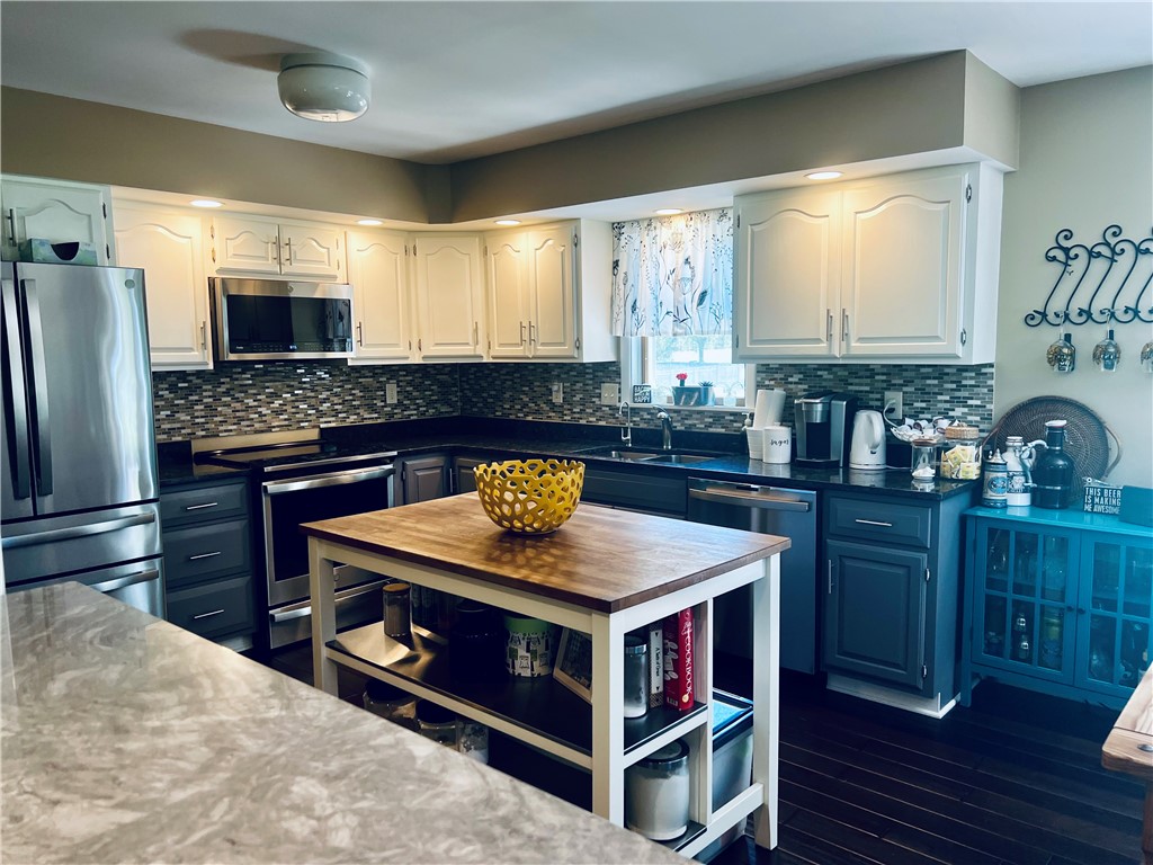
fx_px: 866
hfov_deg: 67.3
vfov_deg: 53.1
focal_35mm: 26
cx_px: 576
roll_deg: +0.9
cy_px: 432
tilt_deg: -7.1
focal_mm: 5.7
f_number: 1.5
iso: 125
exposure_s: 1/120
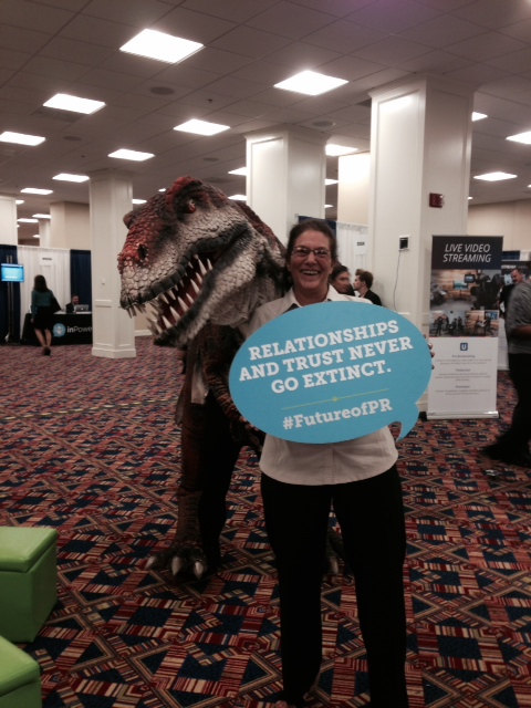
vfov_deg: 55.4
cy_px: 354
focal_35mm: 33
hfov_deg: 42.9
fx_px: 675
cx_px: 266
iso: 50
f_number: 2.4
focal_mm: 4.12
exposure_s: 1/20
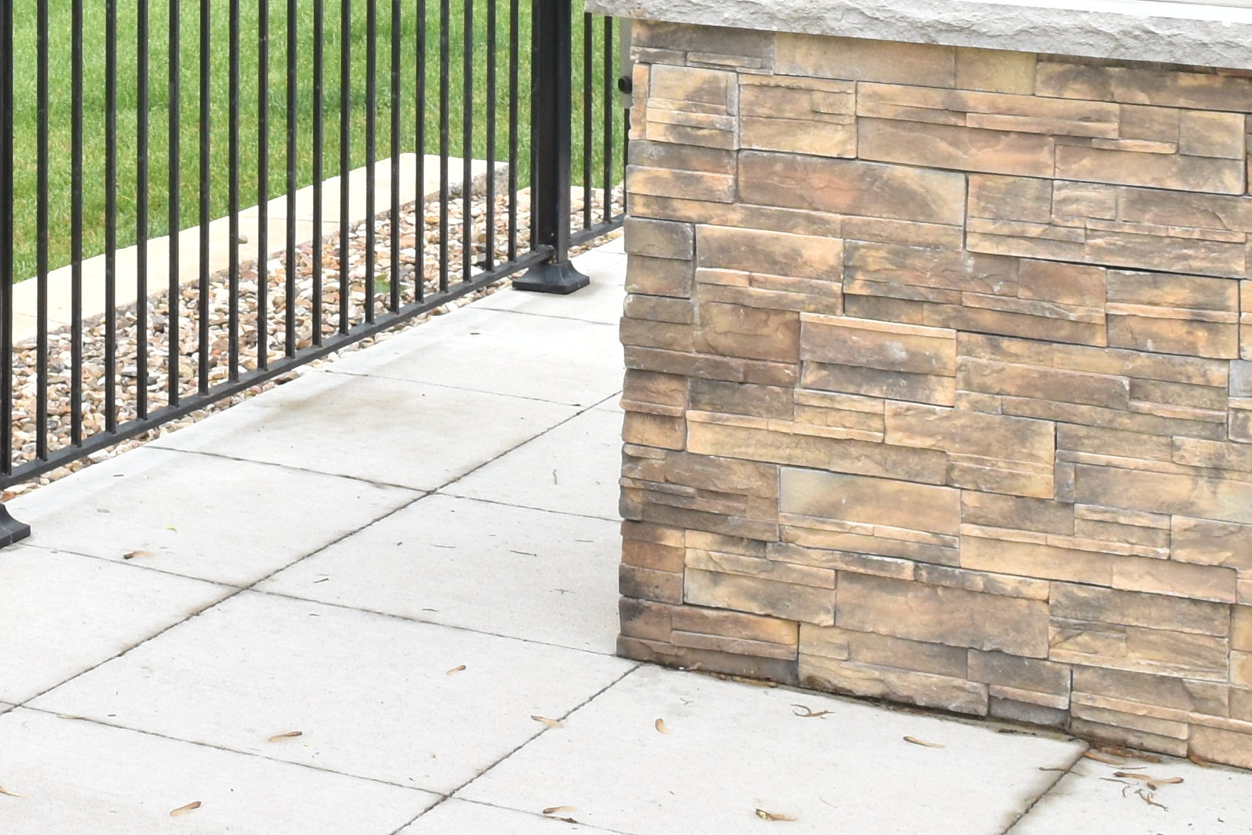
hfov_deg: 17.7
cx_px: 56
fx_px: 3930
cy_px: -463
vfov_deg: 11.6
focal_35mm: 113
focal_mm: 22
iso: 400
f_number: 10
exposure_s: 1/250
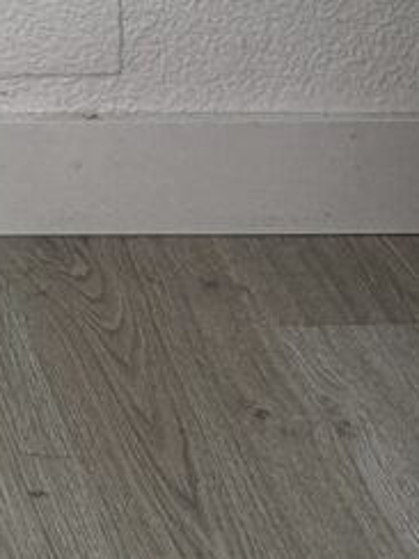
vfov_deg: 13.2
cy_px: -494
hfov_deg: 10.3
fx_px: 2130
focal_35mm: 132
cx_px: -425
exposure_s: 1/100
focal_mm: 2.69
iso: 25
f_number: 1.9
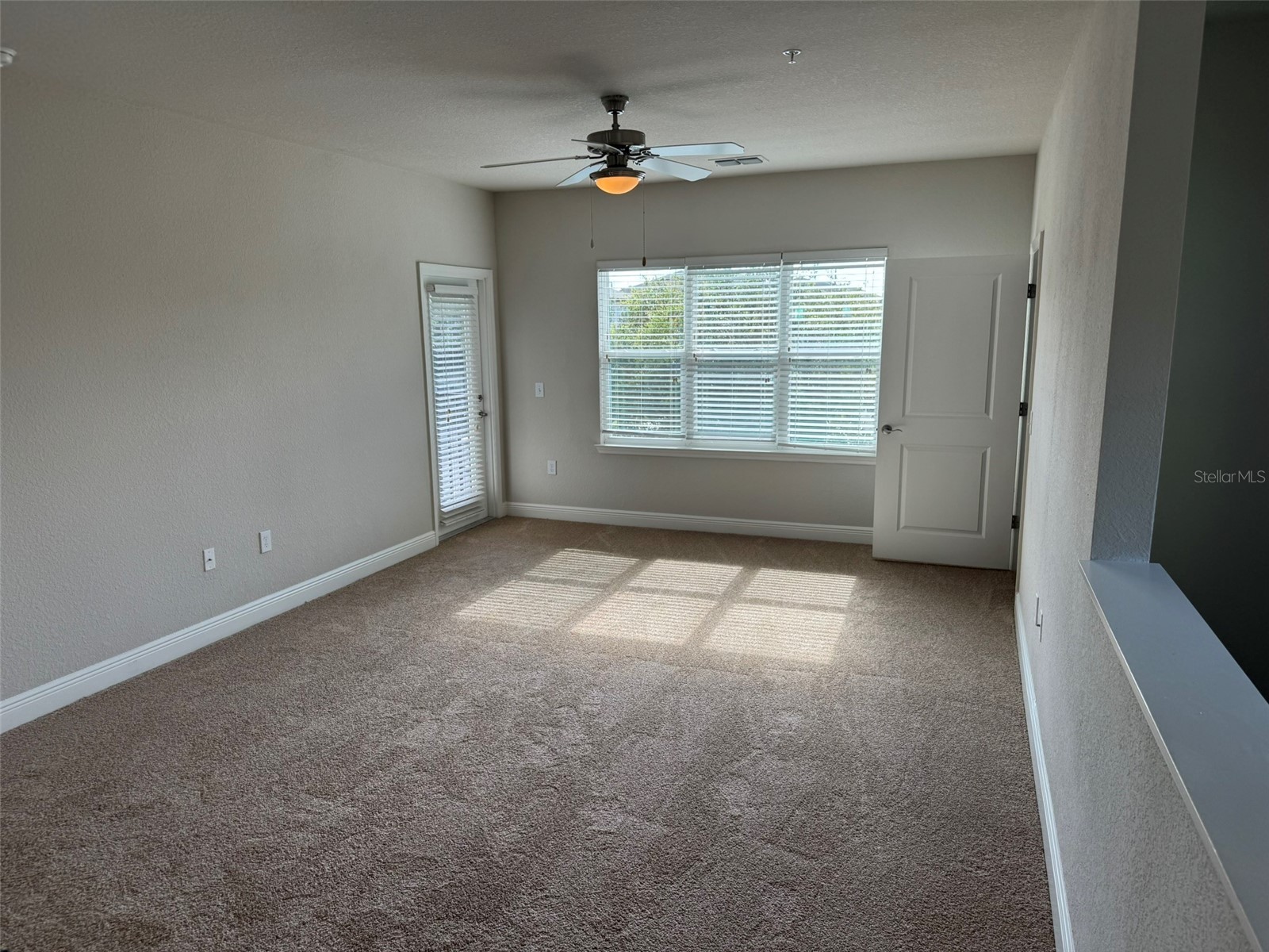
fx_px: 880
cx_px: 634
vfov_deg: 56.8
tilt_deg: -8.9
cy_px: 476
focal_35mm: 24
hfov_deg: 71.6
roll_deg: +1.4
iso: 80
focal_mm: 6.76
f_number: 1.78
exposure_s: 1/236
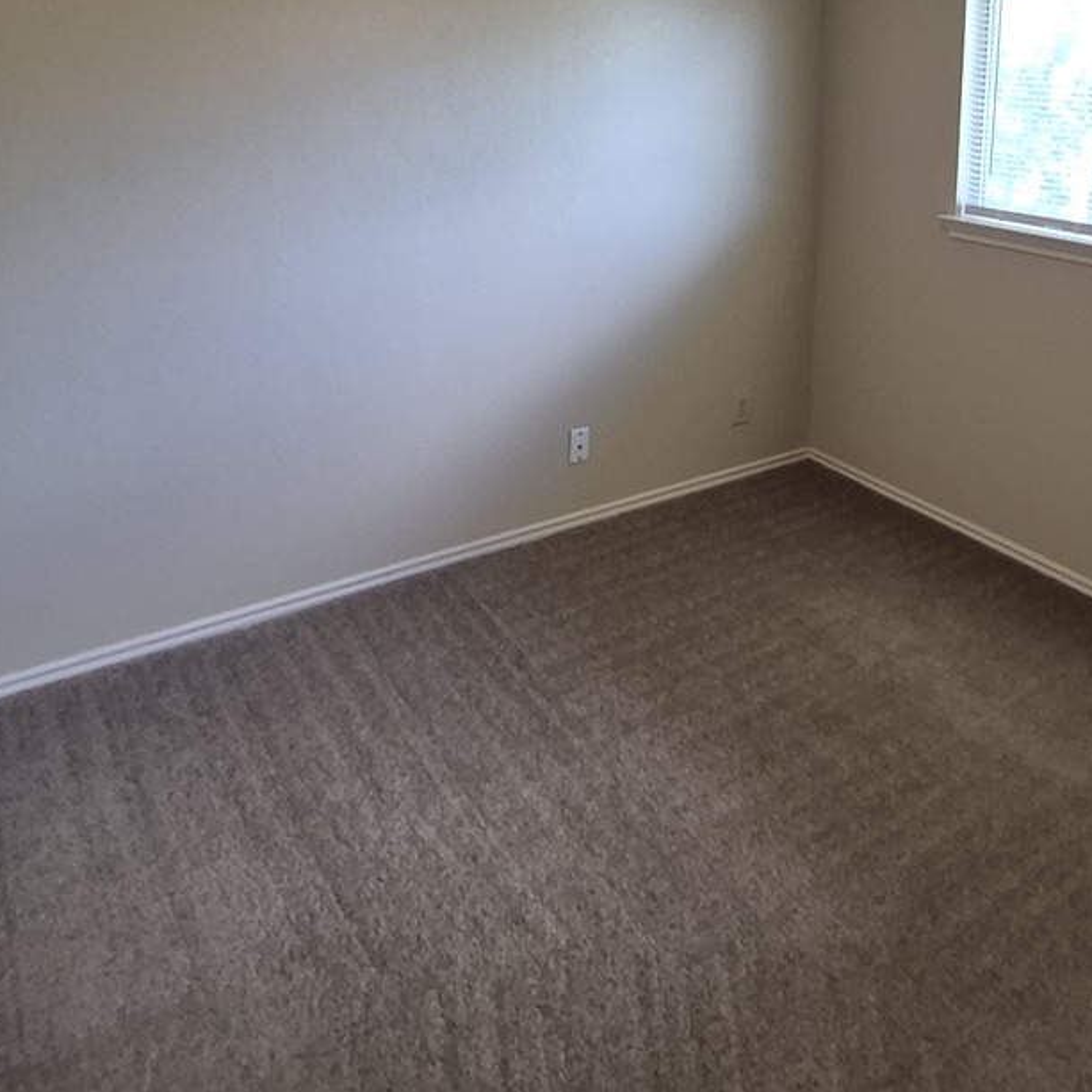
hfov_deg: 56.8
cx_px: 786
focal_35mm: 27
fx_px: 964
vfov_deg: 53.1
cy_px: 146
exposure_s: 1/60
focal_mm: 1.74
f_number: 2.2
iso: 160
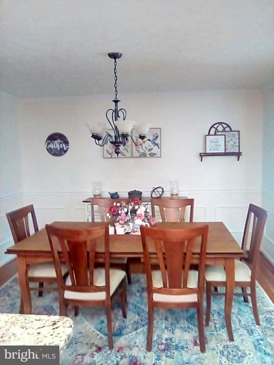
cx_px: 137
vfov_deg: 63.4
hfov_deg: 49.7
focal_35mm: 28
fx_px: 296
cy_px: 182
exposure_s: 1/60
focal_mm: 2.27
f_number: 2.2
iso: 204
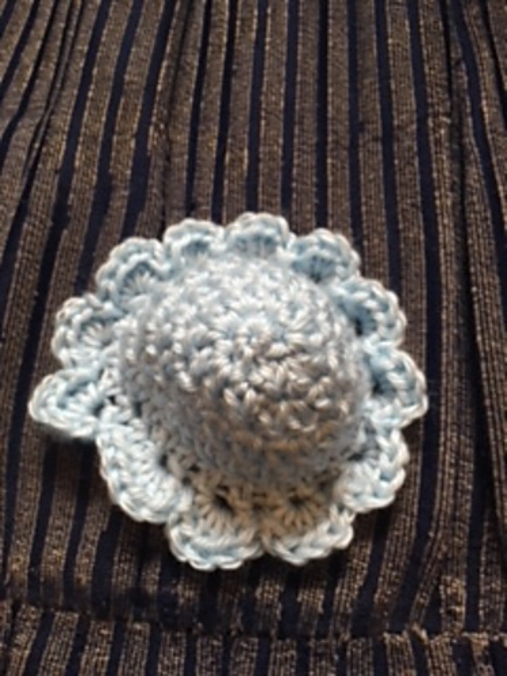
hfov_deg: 48.2
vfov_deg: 61.7
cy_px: 338
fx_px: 566
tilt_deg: -73.4
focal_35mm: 29
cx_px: 254
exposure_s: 1/30
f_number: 2.2
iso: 64
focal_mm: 4.15
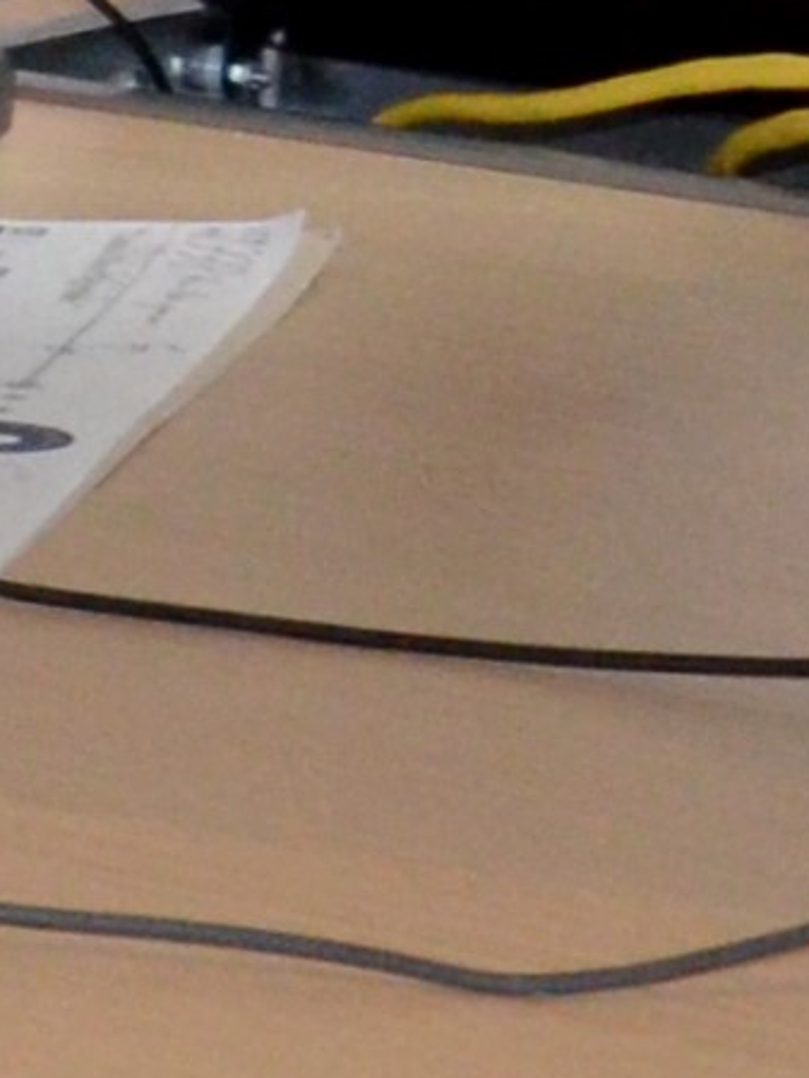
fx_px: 12801
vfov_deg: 4.7
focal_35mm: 411
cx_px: -4112
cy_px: -1450
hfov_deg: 3.2
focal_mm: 26
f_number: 8
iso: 1600
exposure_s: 1/50
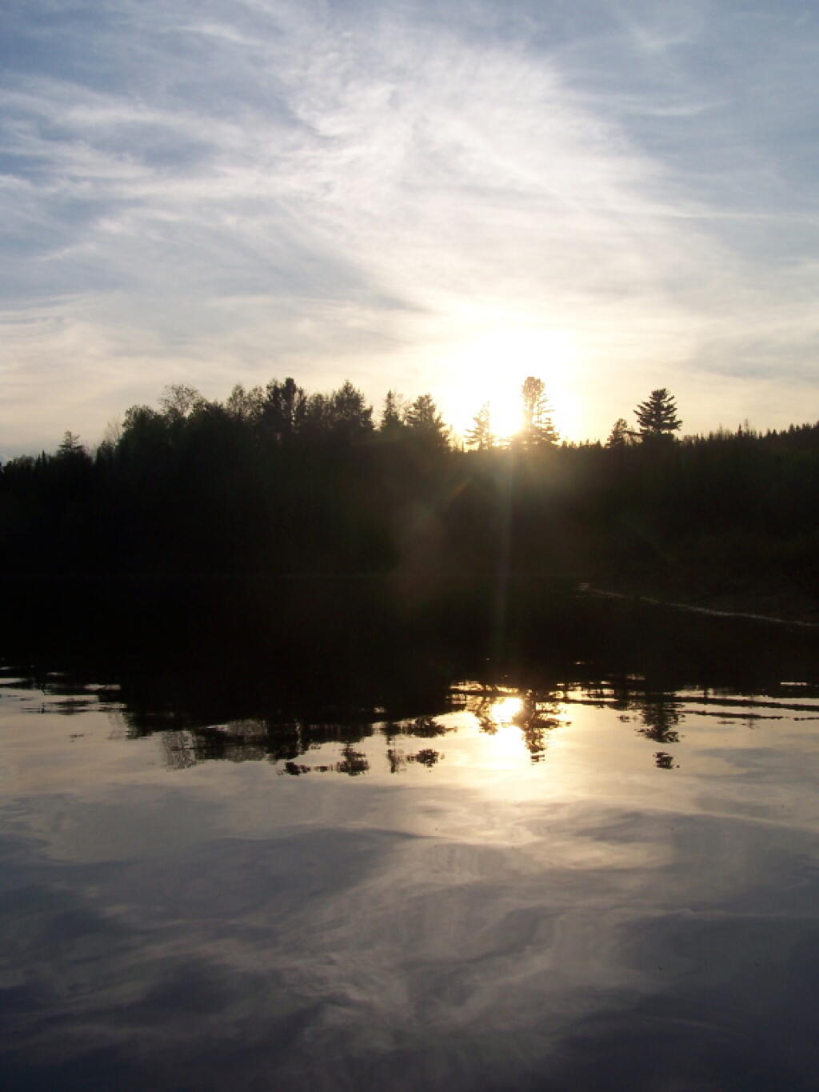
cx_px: 410
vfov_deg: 49.0
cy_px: 546
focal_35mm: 38
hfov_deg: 37.7
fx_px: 1199
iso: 80
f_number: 5.6
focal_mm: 6.3
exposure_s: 1/640
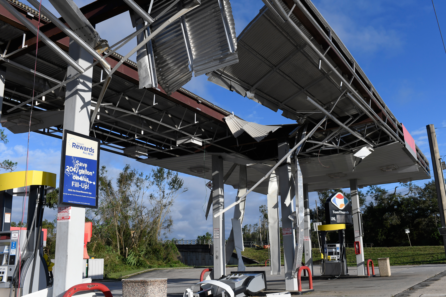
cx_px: 223
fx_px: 434
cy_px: 148
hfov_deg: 54.4
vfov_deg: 37.9
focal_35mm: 35
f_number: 6.3
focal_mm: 35
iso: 640
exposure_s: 1/4000
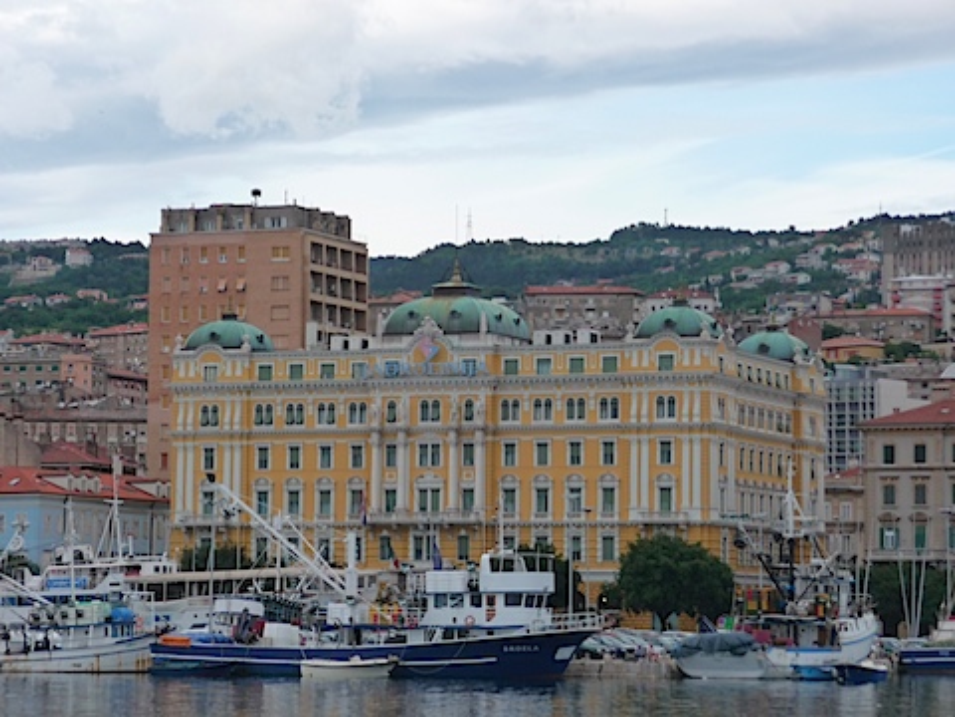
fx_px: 3531
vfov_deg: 11.6
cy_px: 358
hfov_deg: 15.4
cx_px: 478
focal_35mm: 128
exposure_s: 1/320
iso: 160
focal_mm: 21.8
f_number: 4.7
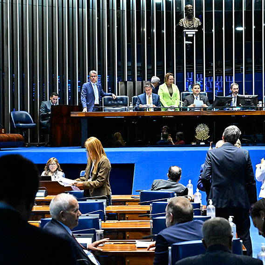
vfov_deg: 19.3
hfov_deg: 19.2
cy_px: 133
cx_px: 182
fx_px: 780
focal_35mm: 90
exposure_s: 1/120
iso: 6400
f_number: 6.3
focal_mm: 70
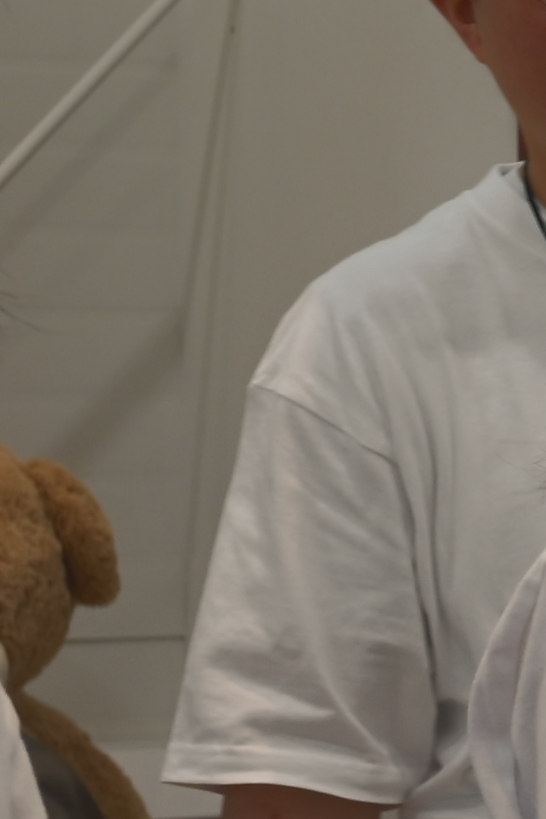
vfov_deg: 9.1
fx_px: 5096
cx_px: 2105
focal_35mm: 224
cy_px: 773
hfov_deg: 5.4
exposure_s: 1/50
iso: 500
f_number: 8
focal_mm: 40
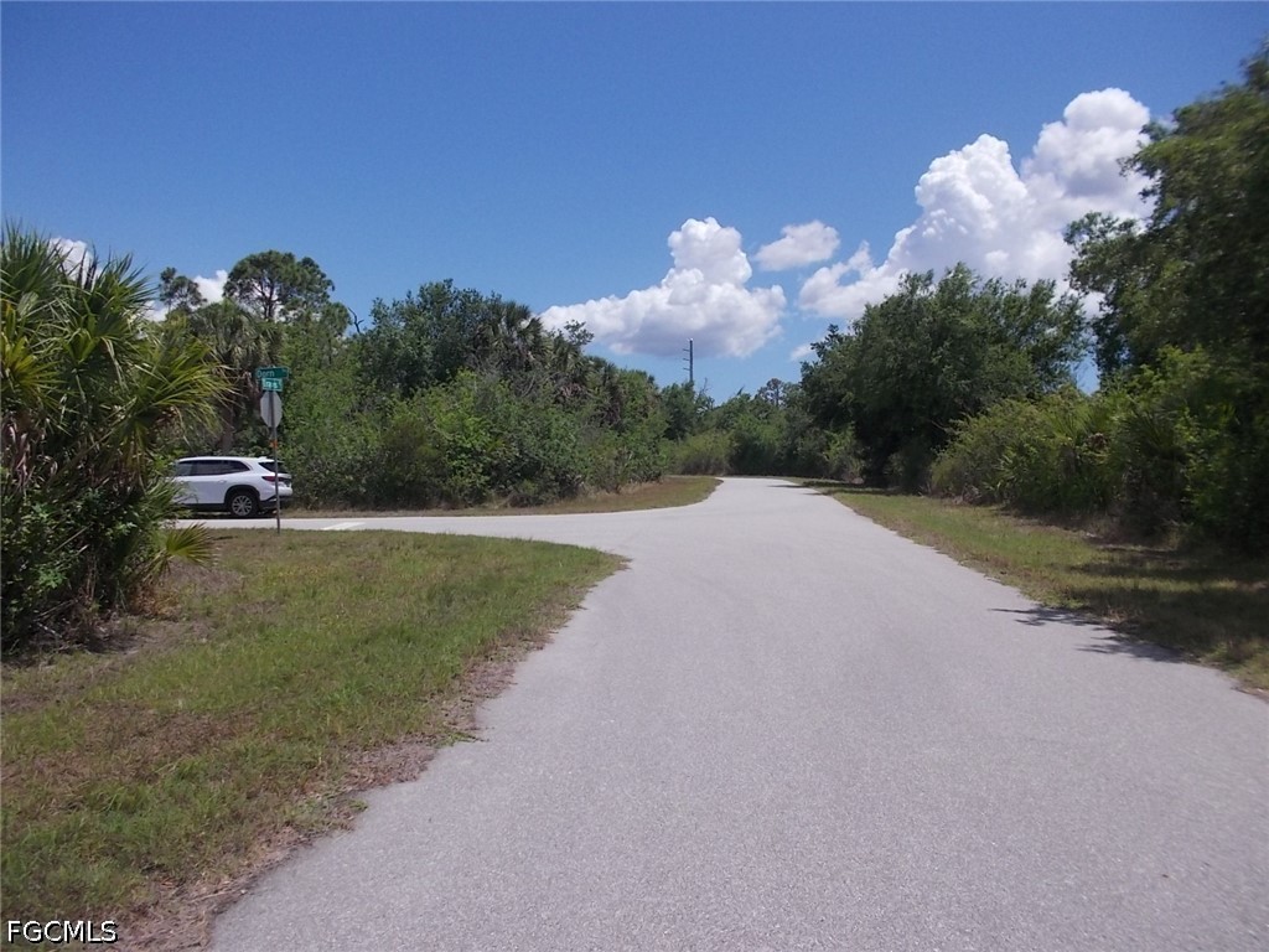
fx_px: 1063
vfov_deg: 48.2
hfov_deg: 61.7
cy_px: 476
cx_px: 634
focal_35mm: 29
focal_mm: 4.1
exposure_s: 1/1499
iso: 80
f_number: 3.3
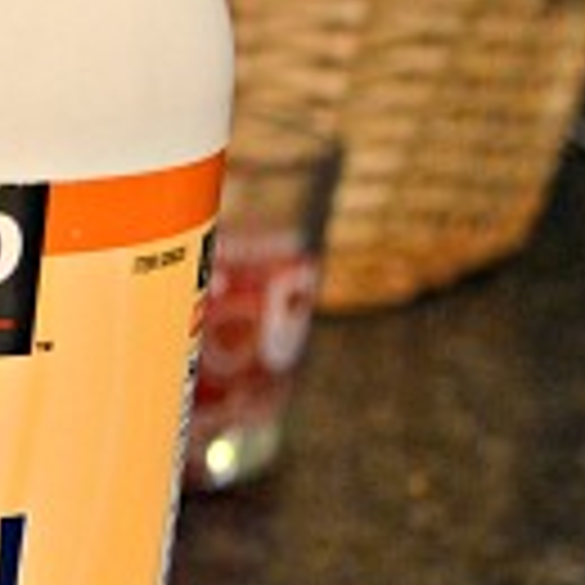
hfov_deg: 12.8
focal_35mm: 118
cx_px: -612
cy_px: 464
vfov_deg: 14.7
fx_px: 2256
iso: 1100
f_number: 3.8
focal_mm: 20
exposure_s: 1/15
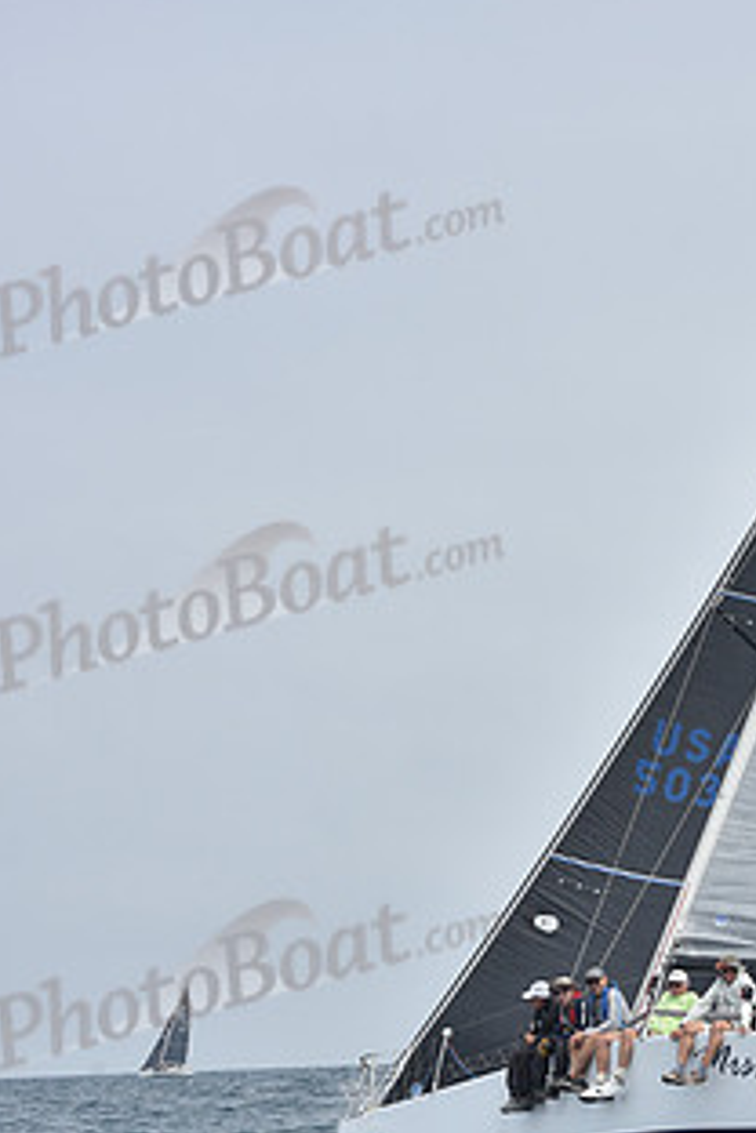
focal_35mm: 130
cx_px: 692
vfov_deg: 15.7
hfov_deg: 10.5
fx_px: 4095
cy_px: 737
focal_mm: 70
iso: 250
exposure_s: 1/800
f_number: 10
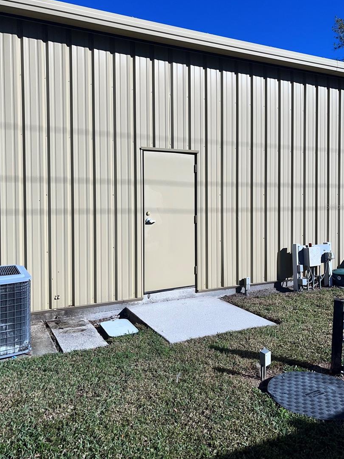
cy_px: 206
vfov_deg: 61.5
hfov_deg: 48.2
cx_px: 164
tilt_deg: -2.8
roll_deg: +0.0
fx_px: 384
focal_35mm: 29
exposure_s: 1/7874
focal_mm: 5.1
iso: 32
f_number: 1.6
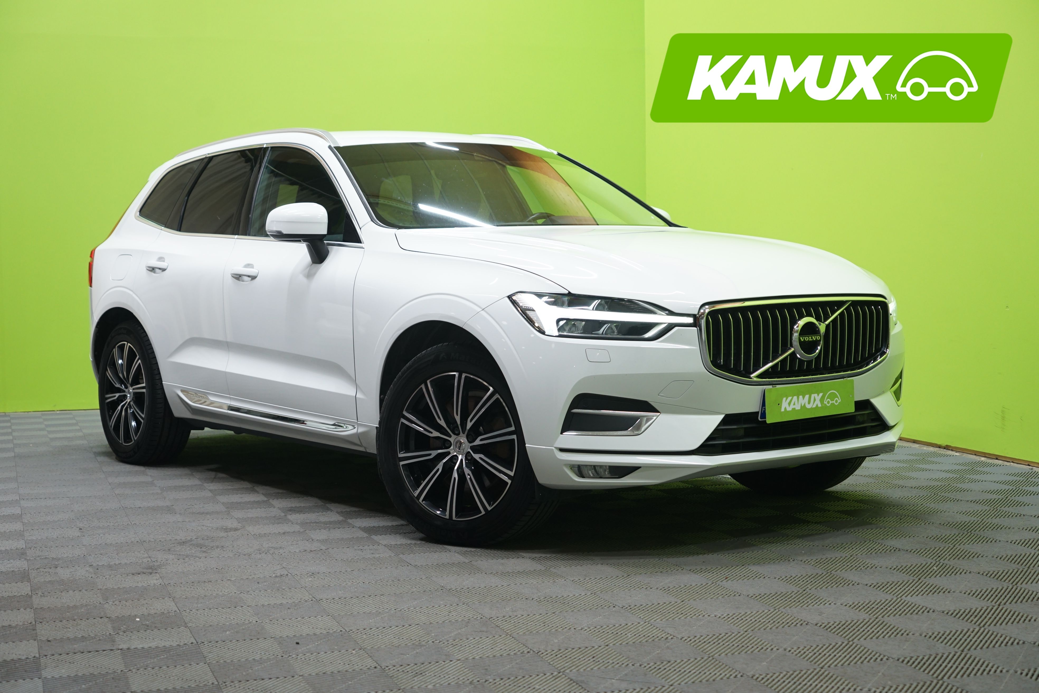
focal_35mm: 52
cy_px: 346
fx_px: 1501
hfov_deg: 38.2
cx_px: 520
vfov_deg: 26.0
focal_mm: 52
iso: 640
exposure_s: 1/25
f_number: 4.5
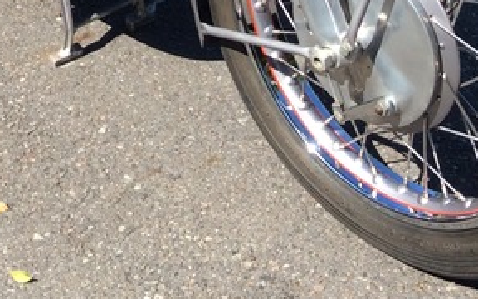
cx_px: 141
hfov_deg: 22.0
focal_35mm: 94
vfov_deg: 13.1
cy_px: -153
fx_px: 1225
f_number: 2.4
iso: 32
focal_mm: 3.3
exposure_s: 1/880
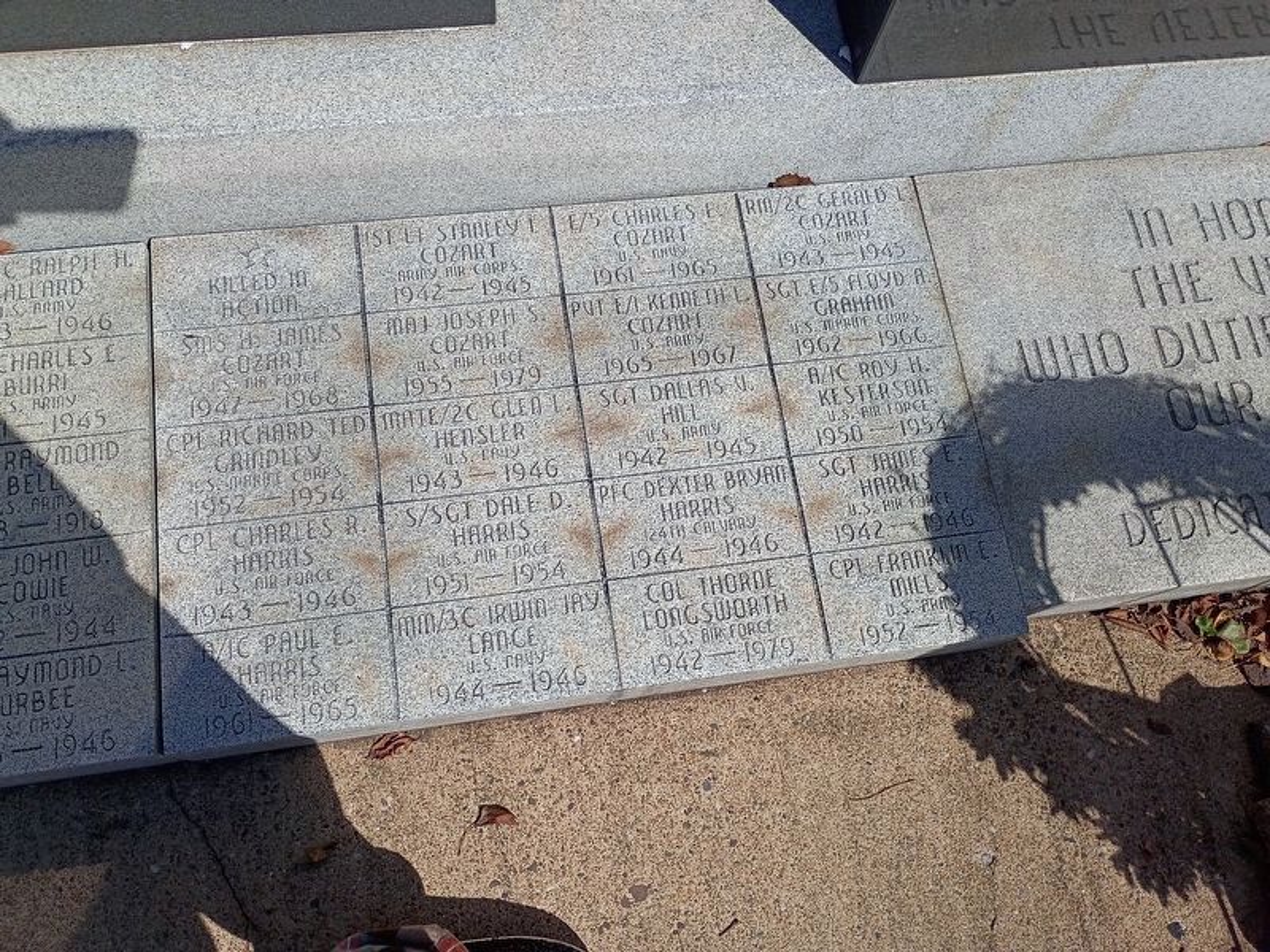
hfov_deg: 61.7
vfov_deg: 48.2
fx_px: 1064
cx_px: 635
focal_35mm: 29
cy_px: 476
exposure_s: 1/1730
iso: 102
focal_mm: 4.27
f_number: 1.8
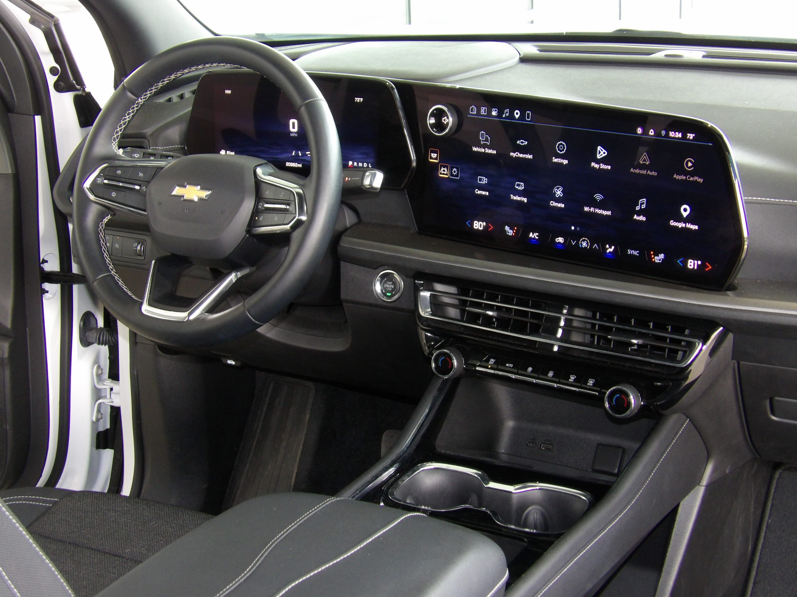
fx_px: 1220
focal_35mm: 53
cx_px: 398
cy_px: 298
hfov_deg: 36.2
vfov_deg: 27.5
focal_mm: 9.5
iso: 320
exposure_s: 1/30
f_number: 3.9
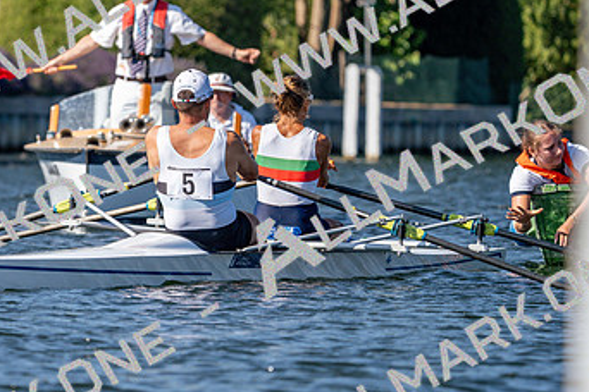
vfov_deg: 2.7
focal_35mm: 514
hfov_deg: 4.0
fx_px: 8409
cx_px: 108
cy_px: 137
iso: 250
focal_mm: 303
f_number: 6.3
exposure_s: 1/1600
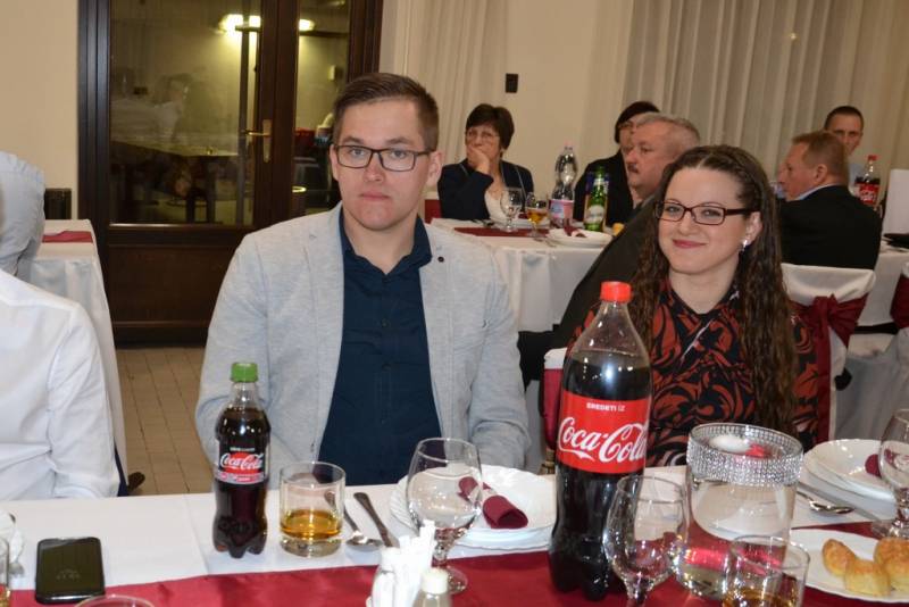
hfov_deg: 59.5
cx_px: 454
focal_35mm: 32
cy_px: 304
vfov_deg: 41.7
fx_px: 796
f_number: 3.8
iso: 1600
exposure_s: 1/60
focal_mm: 21
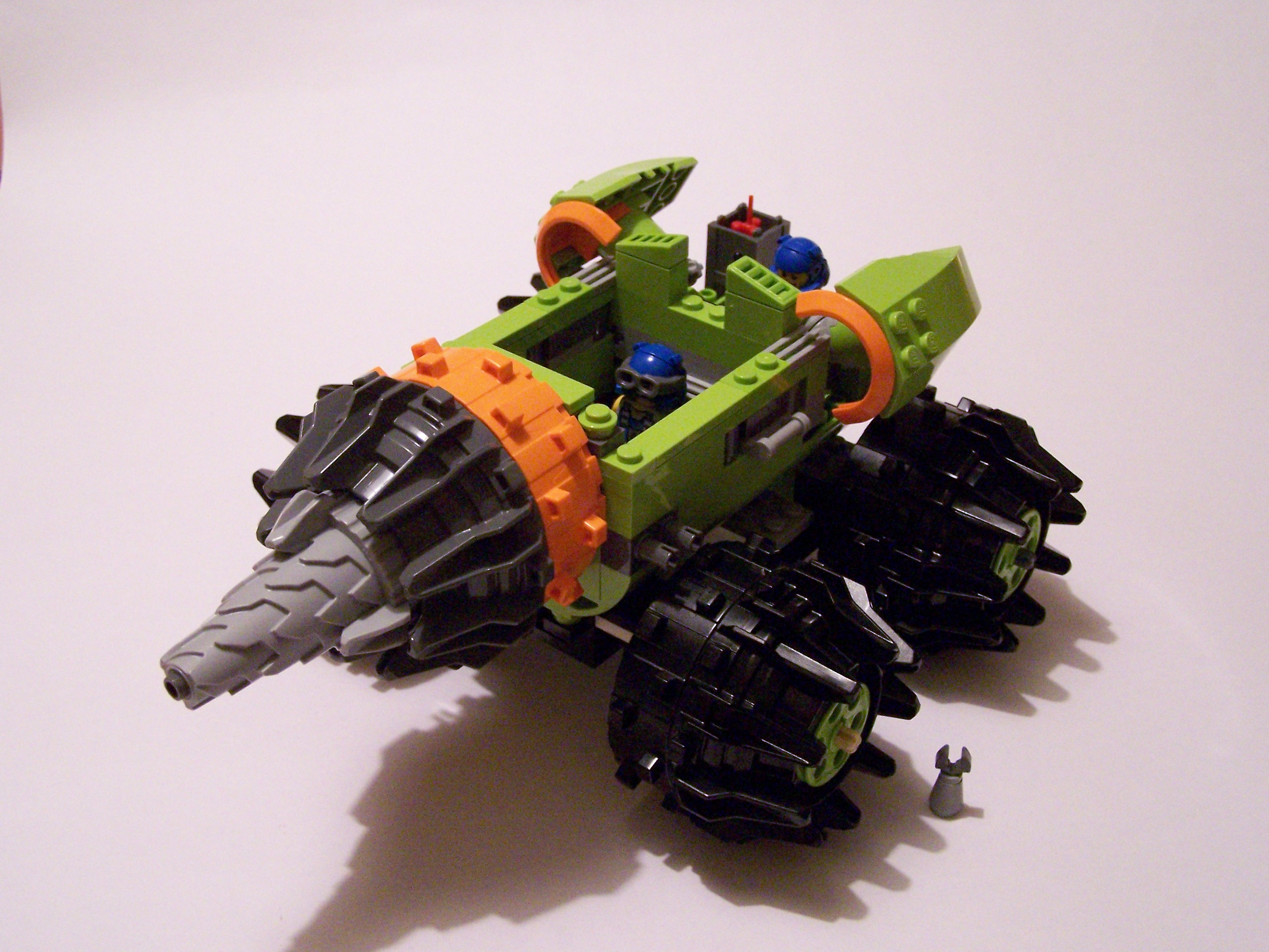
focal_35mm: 43
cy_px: 476
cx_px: 634
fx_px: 1576
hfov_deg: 43.9
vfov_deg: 33.6
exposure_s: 1/20
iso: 400
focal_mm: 7.1
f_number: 2.9
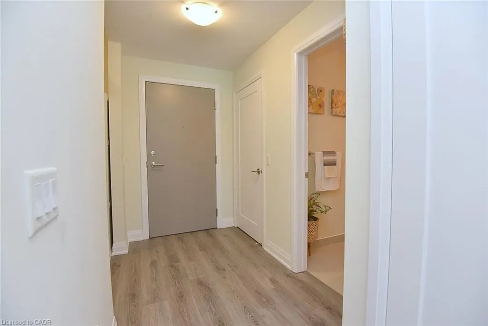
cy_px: 163
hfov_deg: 96.7
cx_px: 244
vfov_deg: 73.8
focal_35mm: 16
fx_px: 217
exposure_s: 1/60
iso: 500
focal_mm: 16
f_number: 6.3
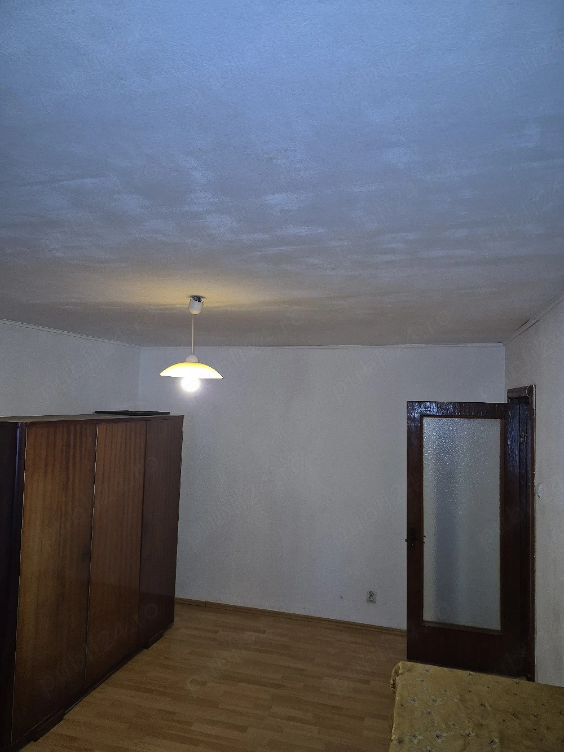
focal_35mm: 23
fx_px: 500
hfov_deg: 58.9
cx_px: 282
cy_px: 376
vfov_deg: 73.9
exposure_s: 1/25
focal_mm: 5.4
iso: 125
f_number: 1.8
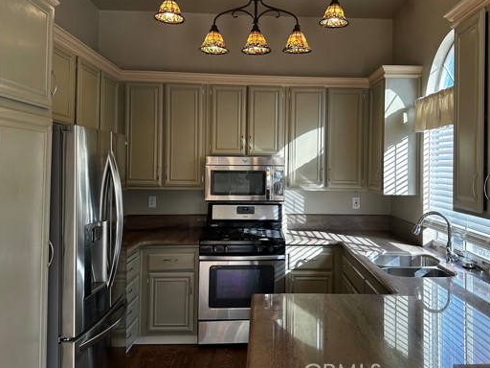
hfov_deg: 59.6
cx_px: 285
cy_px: 156
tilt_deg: -0.4
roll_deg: -1.7
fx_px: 425
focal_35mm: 30
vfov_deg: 46.6
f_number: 1.78
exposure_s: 1/163
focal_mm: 6.86
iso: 100
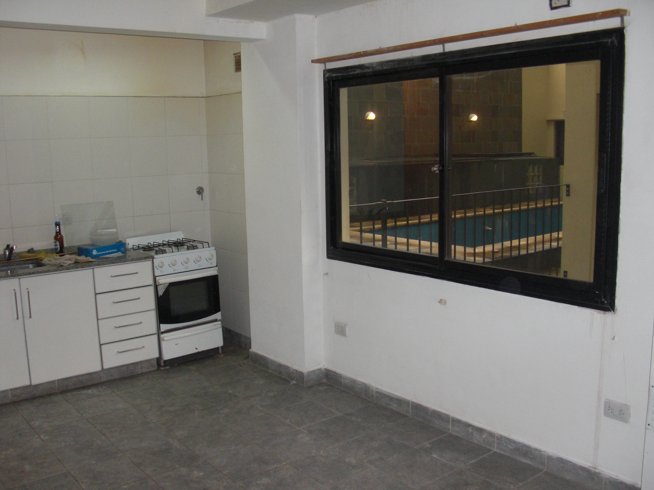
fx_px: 680
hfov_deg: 51.4
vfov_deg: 39.7
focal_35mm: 36
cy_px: 245
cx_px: 327
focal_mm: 6.3
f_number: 2.8
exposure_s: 1/60
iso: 200
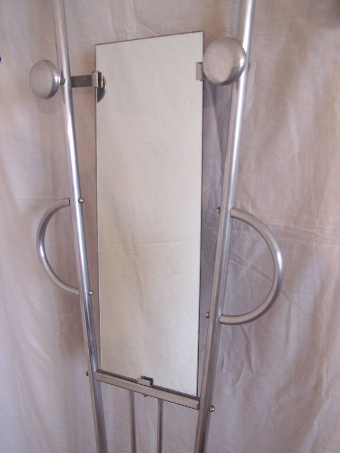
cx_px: 170
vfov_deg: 49.0
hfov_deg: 37.7
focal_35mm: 38
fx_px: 498
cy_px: 226
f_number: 2.8
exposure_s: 1/20
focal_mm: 6.3
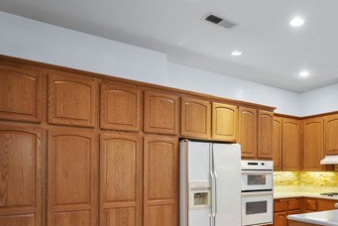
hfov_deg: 59.8
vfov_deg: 42.9
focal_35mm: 30
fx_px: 282
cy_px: 157
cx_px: 236
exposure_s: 1/5
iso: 250
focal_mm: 16
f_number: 6.3
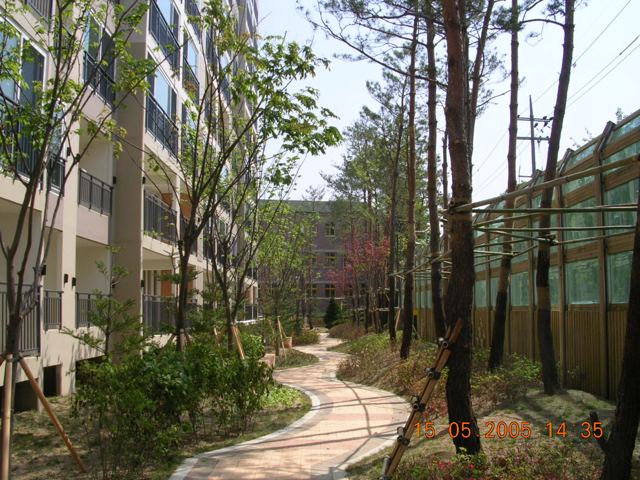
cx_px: 320
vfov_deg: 37.7
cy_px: 240
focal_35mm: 38
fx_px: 703
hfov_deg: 49.0
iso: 50
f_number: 5.6
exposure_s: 1/274
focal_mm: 5.8
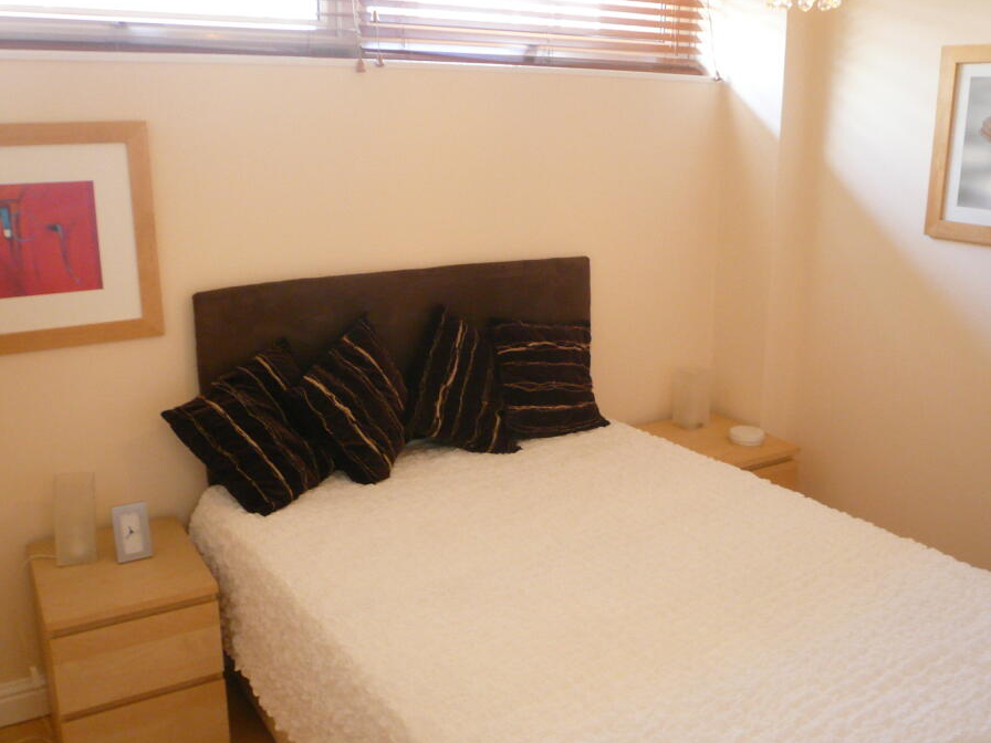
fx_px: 916
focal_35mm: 32
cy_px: 375
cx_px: 530
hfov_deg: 56.8
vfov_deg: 44.2
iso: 200
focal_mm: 4.6
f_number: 2.8
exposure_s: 1/8
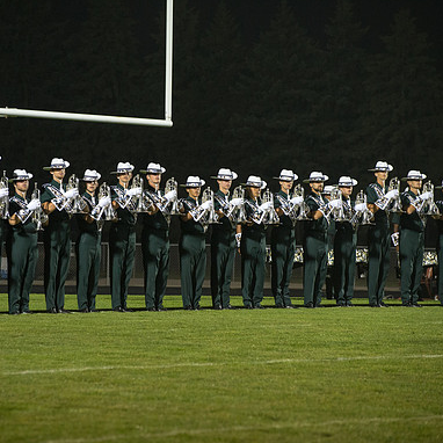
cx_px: 169
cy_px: 222
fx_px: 2708
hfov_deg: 9.4
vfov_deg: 9.4
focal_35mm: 187
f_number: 4.8
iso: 5000
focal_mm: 145
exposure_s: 1/160
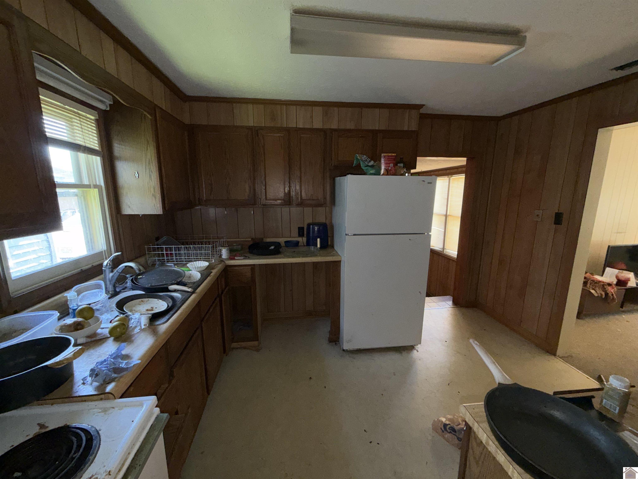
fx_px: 258
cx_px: 319
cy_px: 240
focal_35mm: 14
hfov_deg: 102.1
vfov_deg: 85.7
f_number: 2.2
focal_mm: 2.22
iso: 64
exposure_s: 1/60
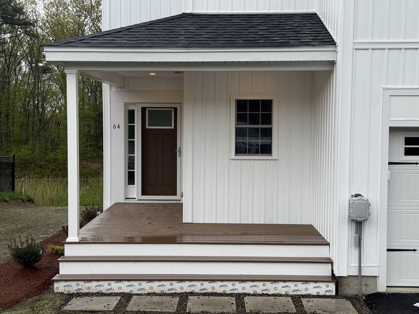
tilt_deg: -3.1
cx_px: 210
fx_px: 581
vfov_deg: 30.3
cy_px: 157
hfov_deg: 39.7
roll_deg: -0.4
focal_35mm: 48
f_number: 1.78
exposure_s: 1/1000
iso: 80
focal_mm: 6.76
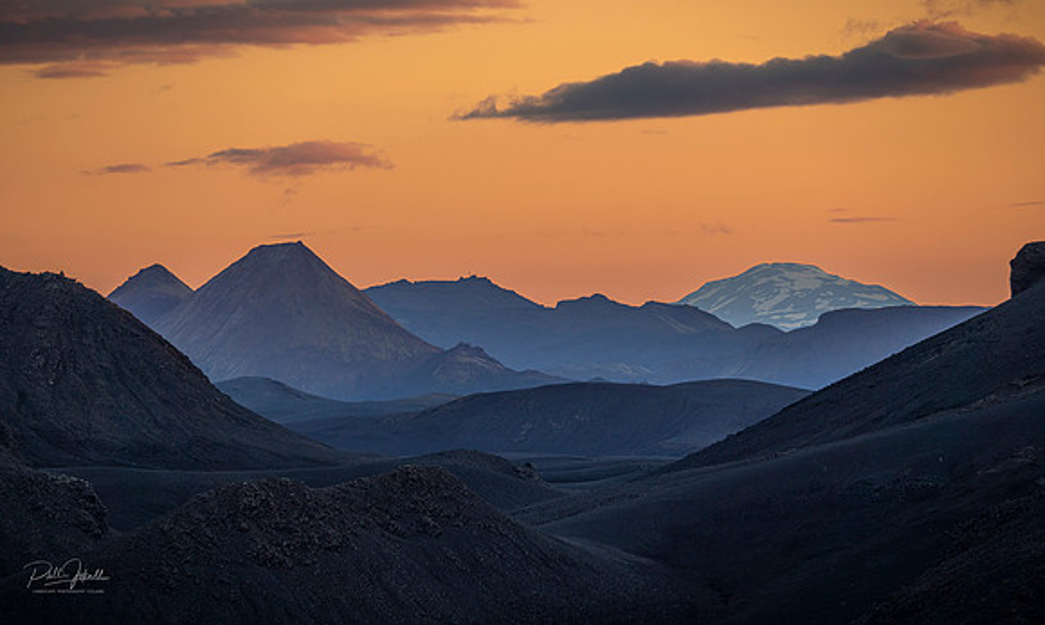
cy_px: 301
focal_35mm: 338
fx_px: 9517
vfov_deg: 3.8
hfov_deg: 6.3
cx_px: 534
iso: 200
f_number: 8
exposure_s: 1/100
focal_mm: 321
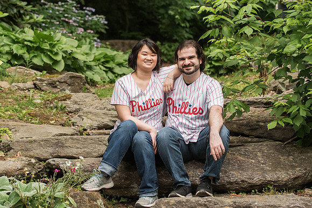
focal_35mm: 97
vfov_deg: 14.1
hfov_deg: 21.0
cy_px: 92
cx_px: 144
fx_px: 843
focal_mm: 86
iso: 2000
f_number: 4
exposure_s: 1/1000
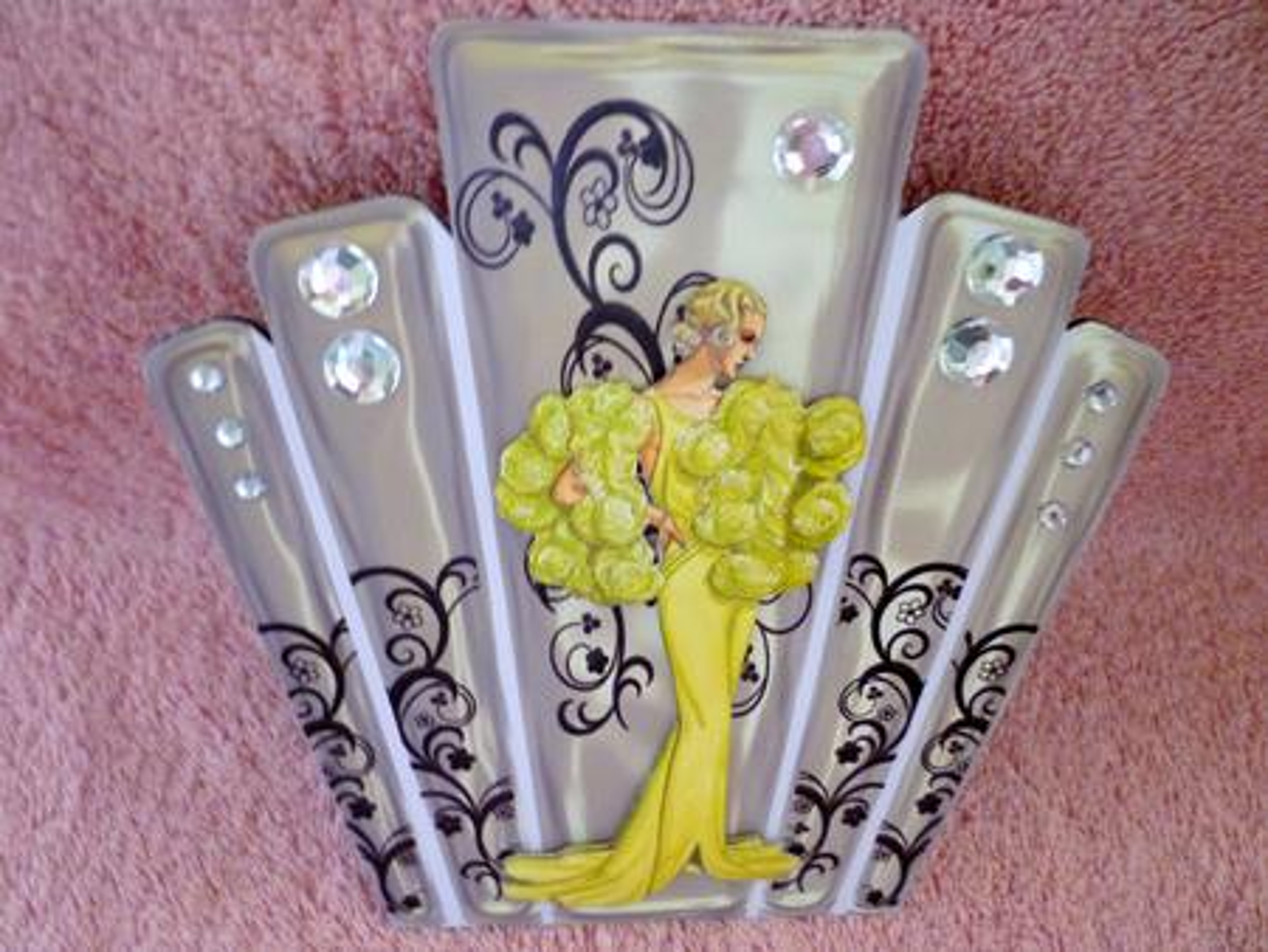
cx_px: 634
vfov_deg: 48.3
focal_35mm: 29
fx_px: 1063
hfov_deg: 61.6
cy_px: 476
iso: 400
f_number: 3.3
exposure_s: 1/13
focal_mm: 5.2
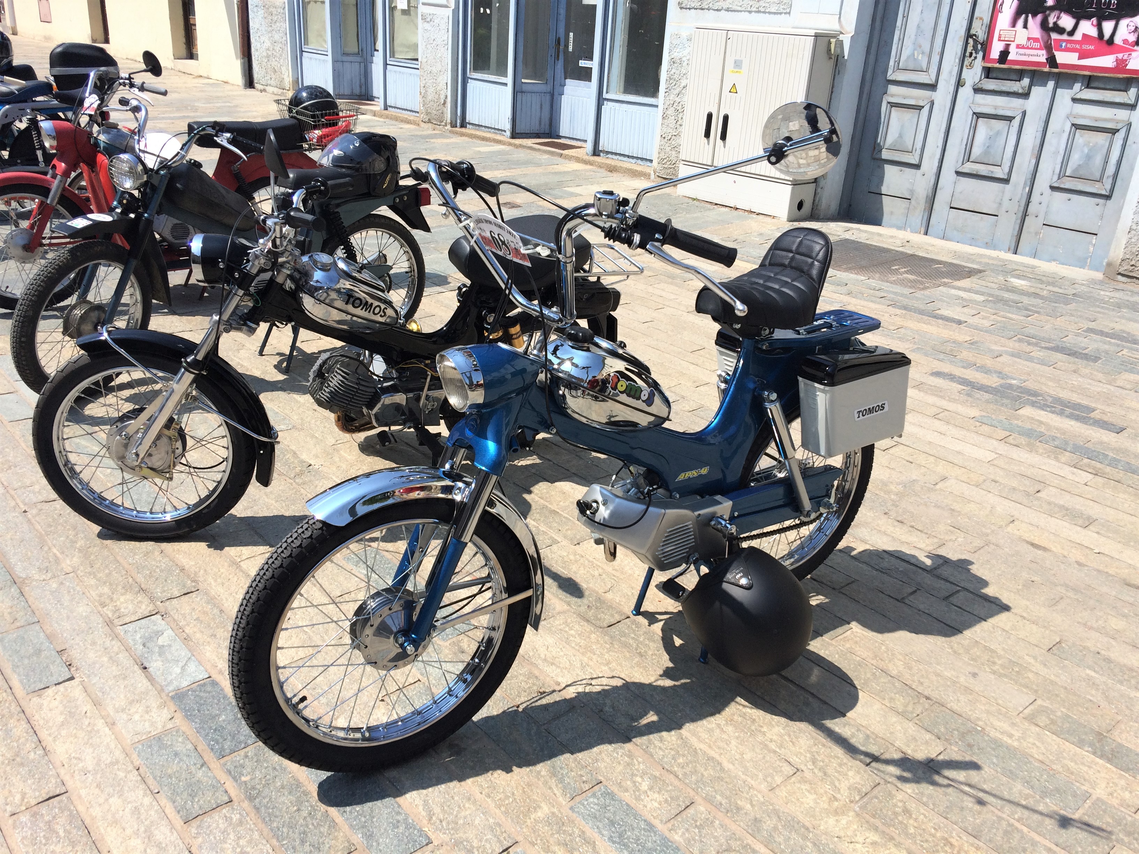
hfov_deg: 61.7
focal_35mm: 29
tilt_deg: -23.3
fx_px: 954
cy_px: 427
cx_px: 570
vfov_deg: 48.2
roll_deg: -4.5
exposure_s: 1/2415
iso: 32
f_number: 2.2
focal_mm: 4.15
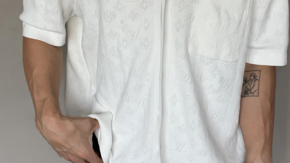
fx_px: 338
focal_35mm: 44
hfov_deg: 46.4
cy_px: 52
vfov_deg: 26.9
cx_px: 146
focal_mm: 2.71
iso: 64
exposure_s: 1/60
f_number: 2.2
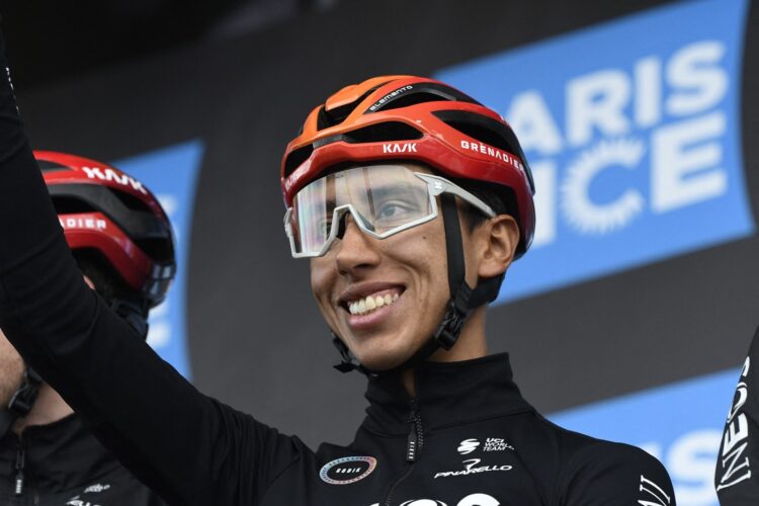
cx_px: 380
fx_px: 3668
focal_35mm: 174
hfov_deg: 11.8
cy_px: 253
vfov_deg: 7.9
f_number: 4
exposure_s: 1/400
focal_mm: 116
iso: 1250
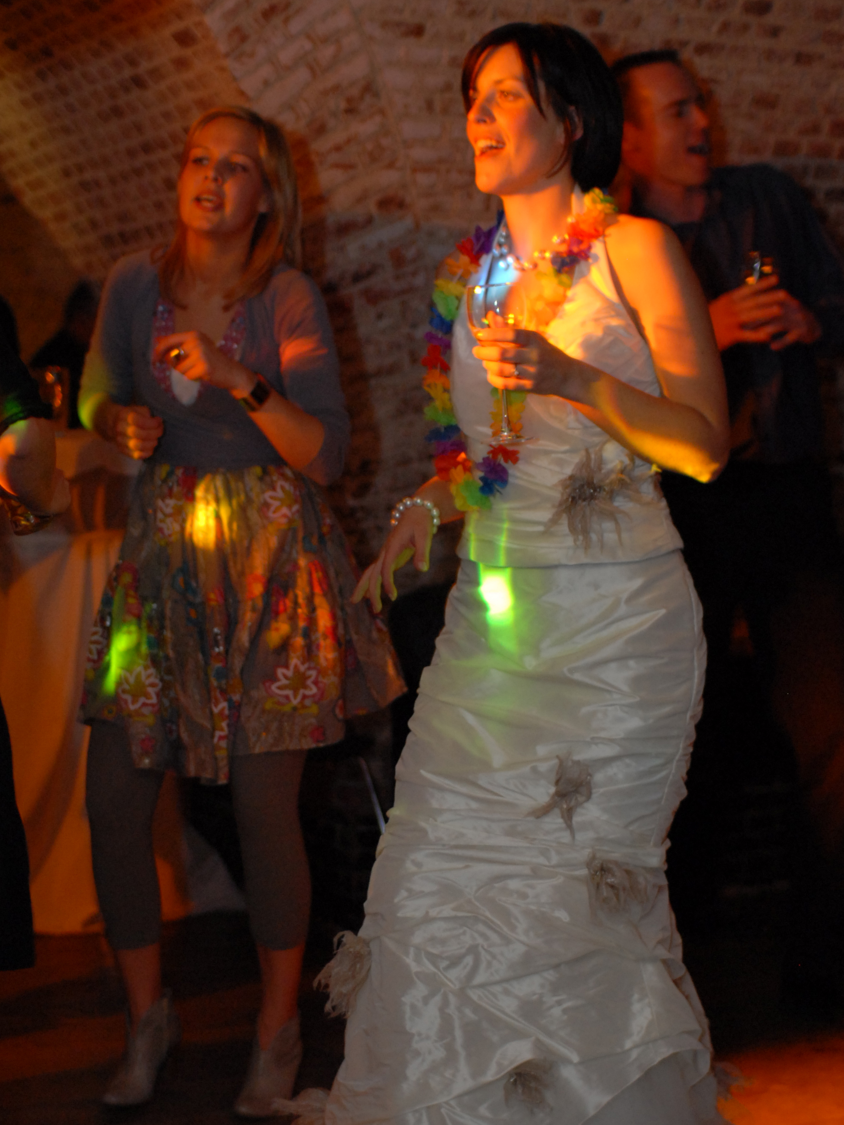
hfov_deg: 21.0
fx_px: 2276
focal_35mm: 70
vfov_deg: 27.6
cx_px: 347
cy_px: 741
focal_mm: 30
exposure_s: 1/60
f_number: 1.4
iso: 400
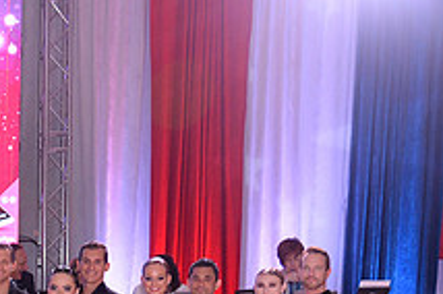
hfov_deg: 18.6
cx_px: -116
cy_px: 380
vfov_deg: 12.8
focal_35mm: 103
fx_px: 1266
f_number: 4.5
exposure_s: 1/250
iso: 2000
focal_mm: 38
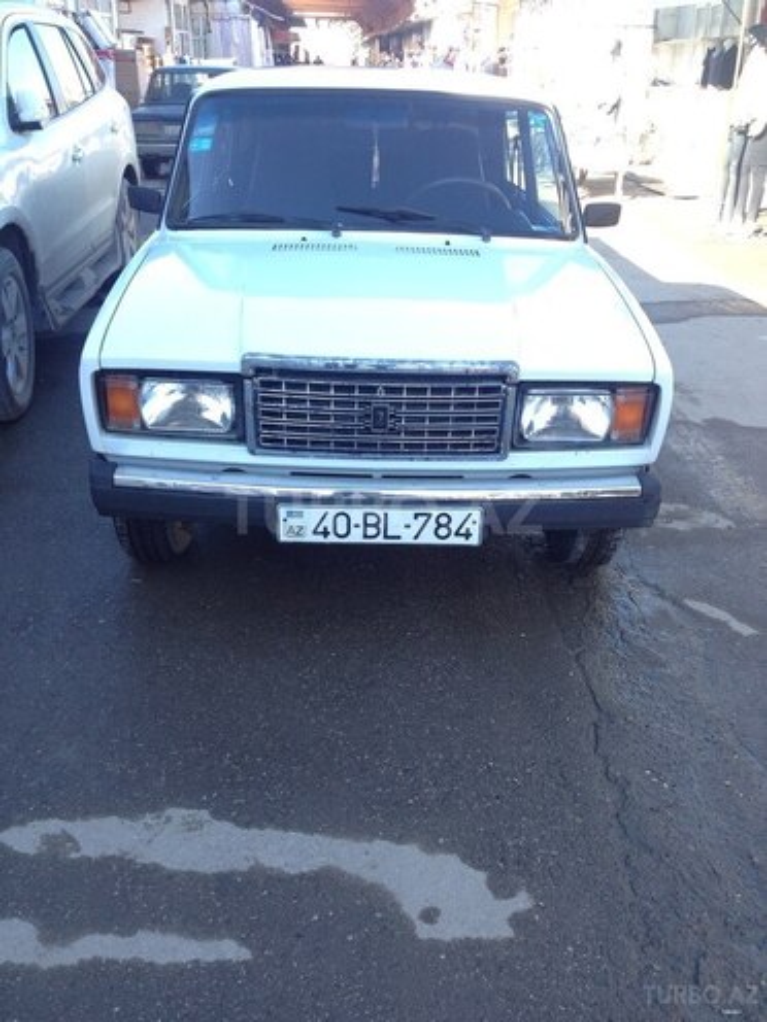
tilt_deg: -25.8
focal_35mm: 35
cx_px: 384
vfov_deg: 52.6
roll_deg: +0.3
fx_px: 1034
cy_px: 511
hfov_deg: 40.7
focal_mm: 4.28
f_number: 2.4
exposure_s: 1/165
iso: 50
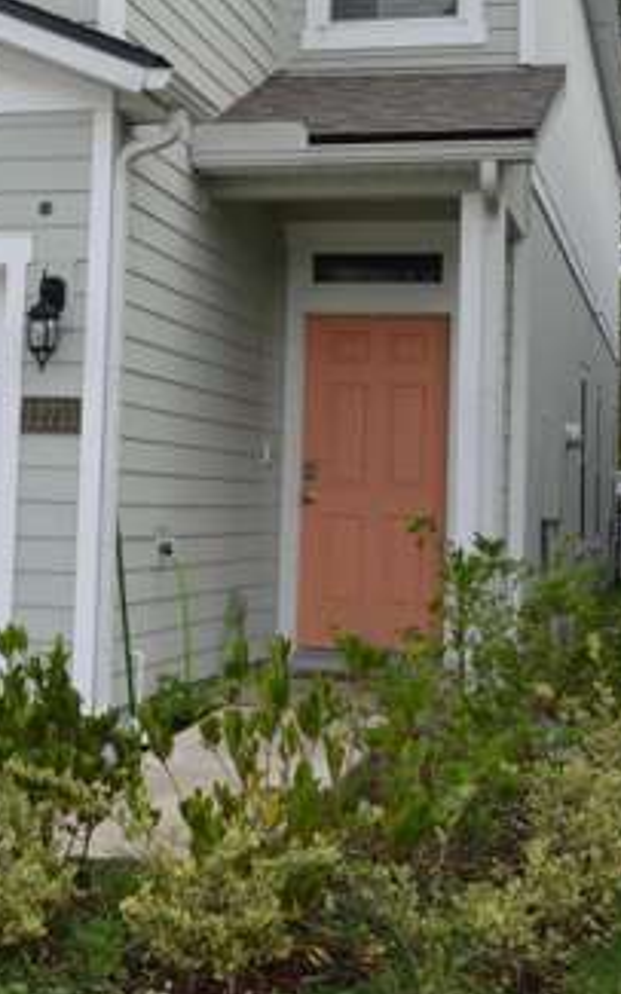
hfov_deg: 21.1
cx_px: 174
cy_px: 361
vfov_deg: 33.3
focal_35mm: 61
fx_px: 1653
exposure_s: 1/200
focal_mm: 18
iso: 100
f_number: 7.1
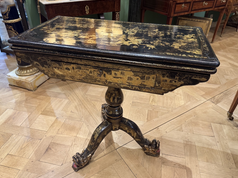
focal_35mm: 25
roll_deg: -1.1
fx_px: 172
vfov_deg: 54.9
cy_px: 87
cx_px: 118
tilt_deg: -34.8
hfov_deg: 69.4
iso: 500
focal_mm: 6.76
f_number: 1.78
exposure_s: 1/50
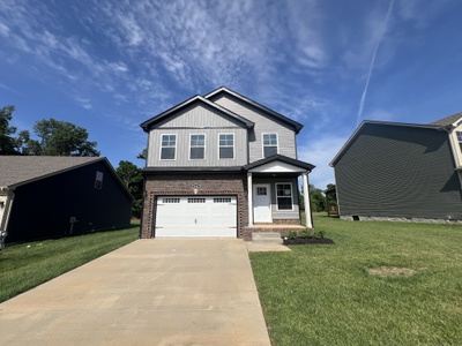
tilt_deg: +11.5
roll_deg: +0.1
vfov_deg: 89.9
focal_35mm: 13
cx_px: 231
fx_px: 174
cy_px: 173
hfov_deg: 106.2
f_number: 1.8
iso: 32
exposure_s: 1/2874
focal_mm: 1.57
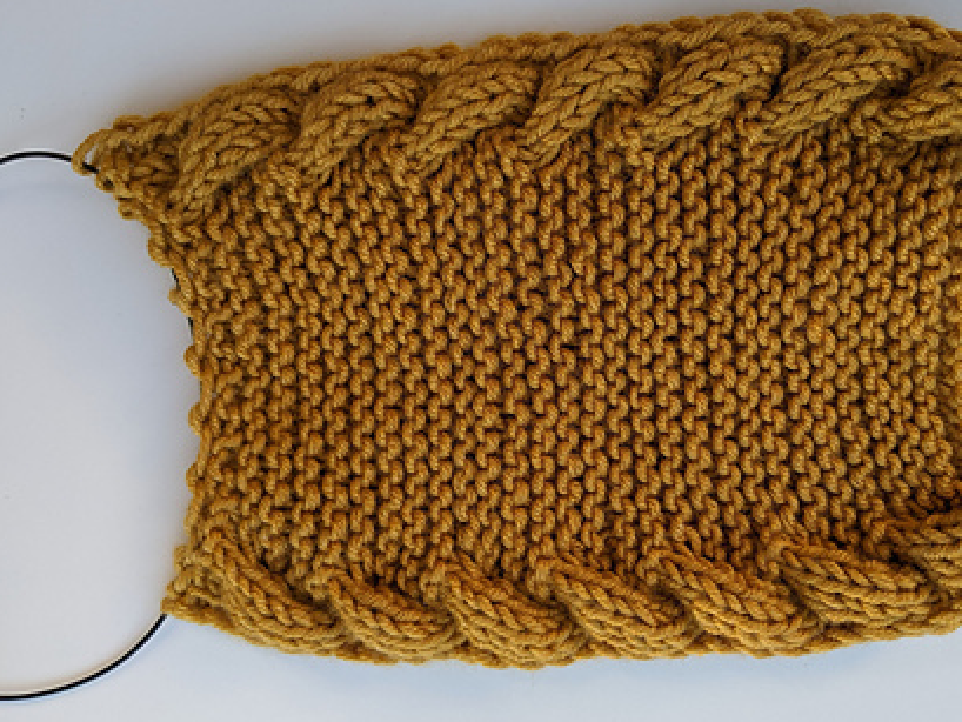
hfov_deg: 54.9
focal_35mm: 33
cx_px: 576
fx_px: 917
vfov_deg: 43.0
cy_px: 359
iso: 91
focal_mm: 4.44
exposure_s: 1/120
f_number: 1.8
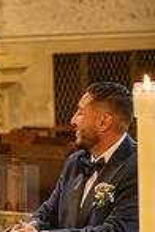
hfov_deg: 3.9
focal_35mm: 351
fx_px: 2267
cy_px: 203
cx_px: -95
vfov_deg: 5.9
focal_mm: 89
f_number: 4
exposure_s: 1/200
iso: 3200
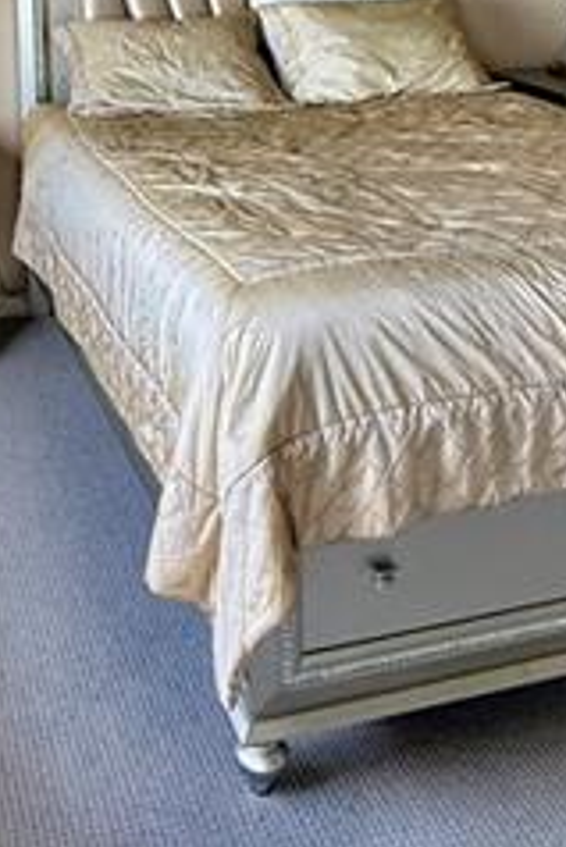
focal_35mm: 47
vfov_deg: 38.0
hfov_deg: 28.2
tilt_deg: -7.4
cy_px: 32
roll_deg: +1.9
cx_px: 125
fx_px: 1107
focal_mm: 2.22
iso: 320
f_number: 2.2
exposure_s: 1/99
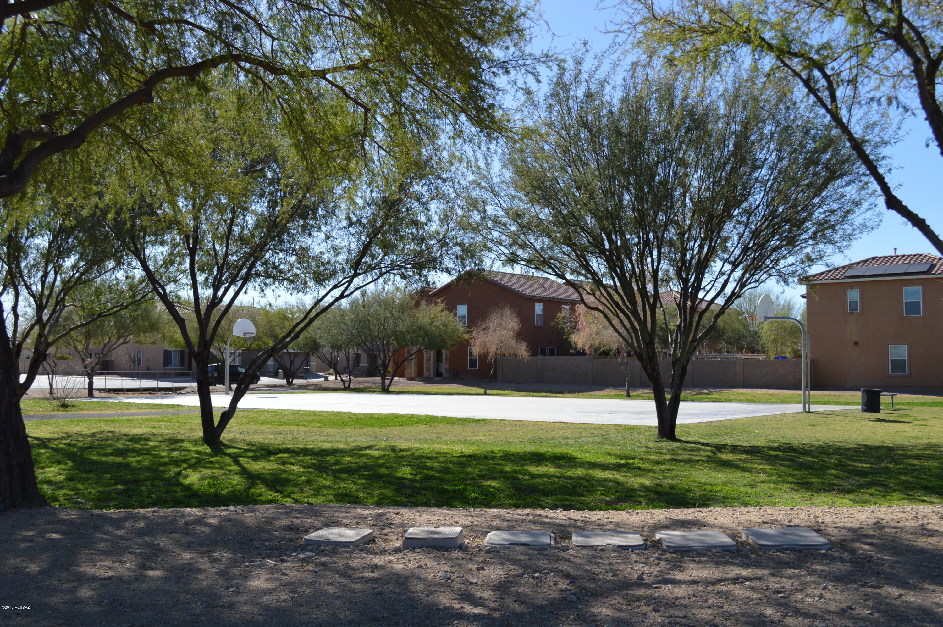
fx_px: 942
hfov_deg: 53.2
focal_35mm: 36
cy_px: 314
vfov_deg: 36.8
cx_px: 472
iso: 100
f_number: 8
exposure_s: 1/250
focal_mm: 24
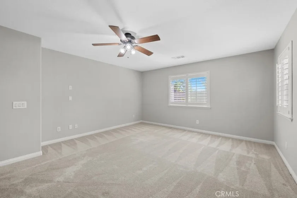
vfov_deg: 79.2
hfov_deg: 102.3
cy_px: 99
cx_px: 148
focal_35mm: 14
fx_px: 120
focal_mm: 14.5
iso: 400
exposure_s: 1/8
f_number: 8
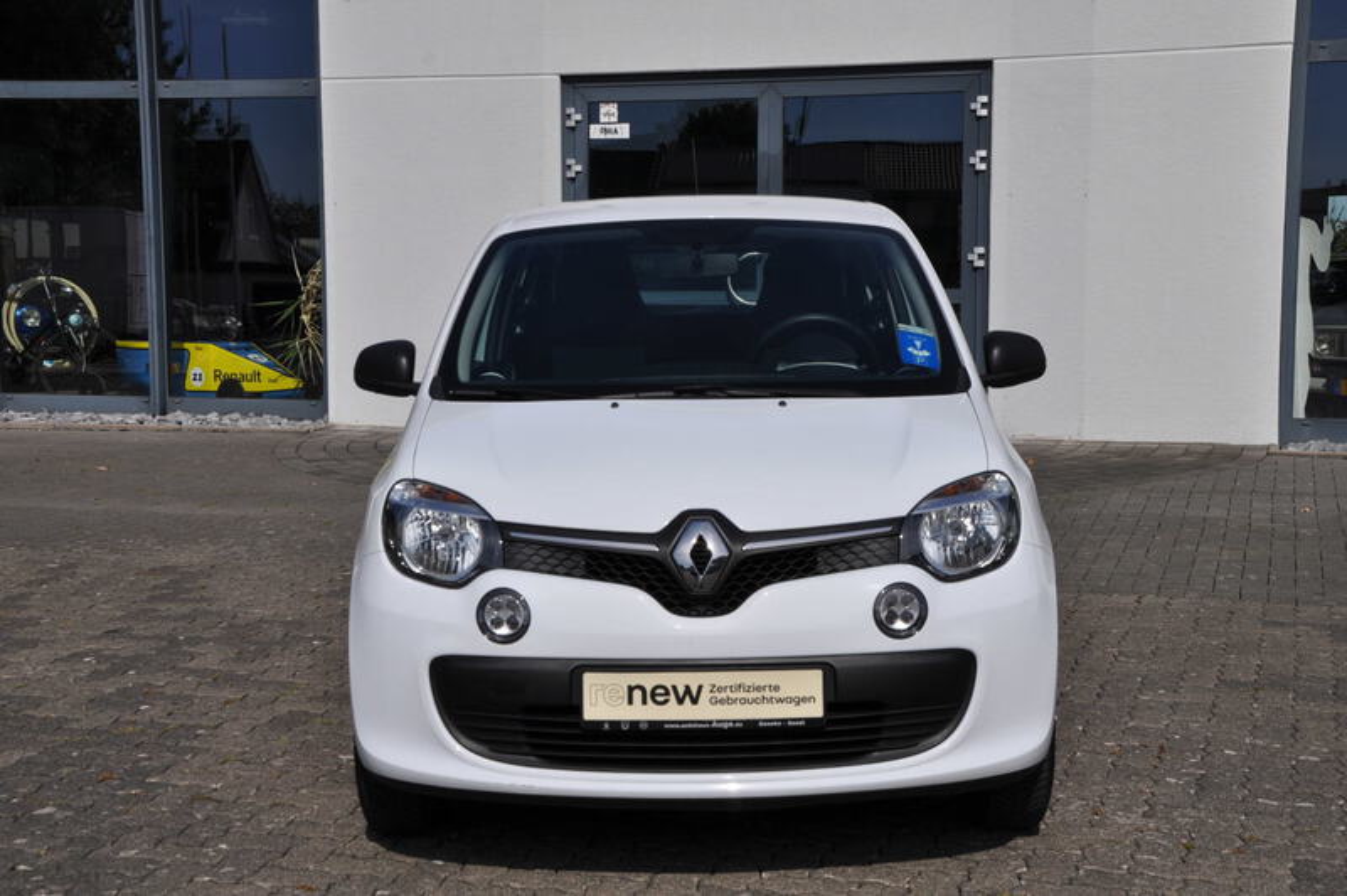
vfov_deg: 25.7
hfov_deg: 37.9
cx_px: 674
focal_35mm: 52
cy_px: 448
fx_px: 1963
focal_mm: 35
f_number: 13
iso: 200
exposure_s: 1/640
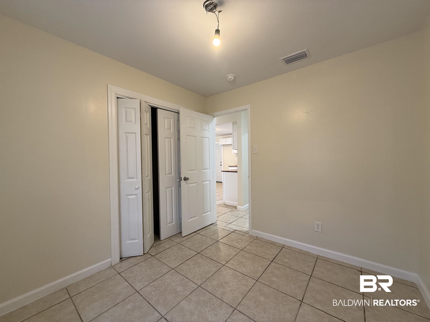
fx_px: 174
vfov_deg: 85.7
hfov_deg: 102.1
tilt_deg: -0.7
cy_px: 161
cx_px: 215
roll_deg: +0.8
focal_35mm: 14
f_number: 2.2
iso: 200
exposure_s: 1/60
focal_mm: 2.22
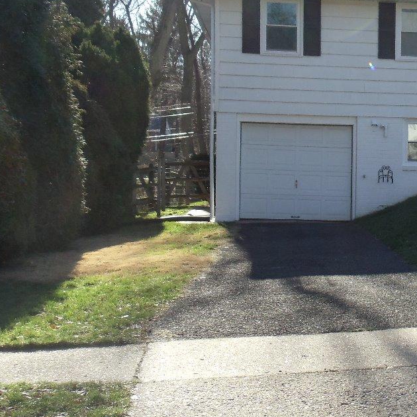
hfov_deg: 16.8
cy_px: 194
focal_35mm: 101
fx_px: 1377
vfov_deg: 17.2
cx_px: 440
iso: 100
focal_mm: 6.81
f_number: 3.7
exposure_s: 1/400
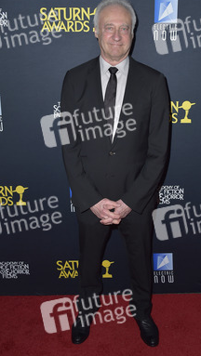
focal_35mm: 35
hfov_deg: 33.7
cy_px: 172
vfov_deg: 56.6
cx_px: 116
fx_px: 331
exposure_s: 1/250
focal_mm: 32
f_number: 6.3
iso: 250
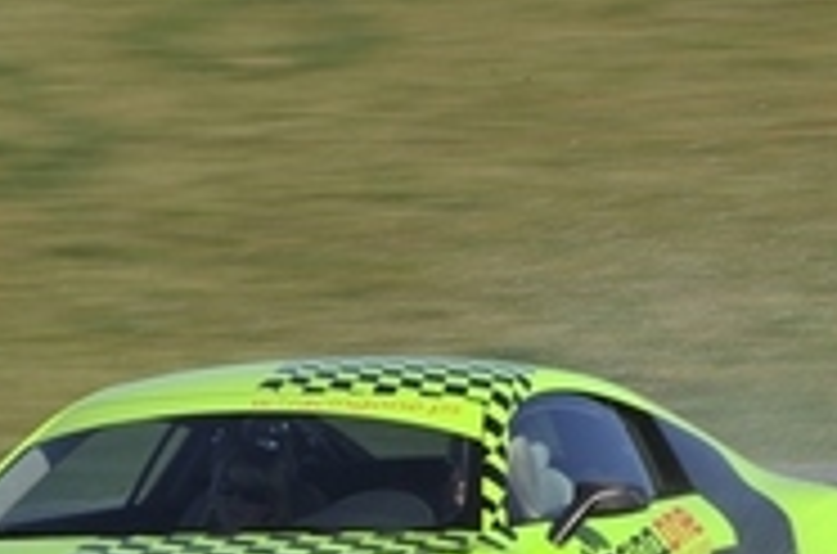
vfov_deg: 2.8
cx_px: 364
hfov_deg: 4.3
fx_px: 11247
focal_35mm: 485
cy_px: 536
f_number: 20
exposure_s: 1/60
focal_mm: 180
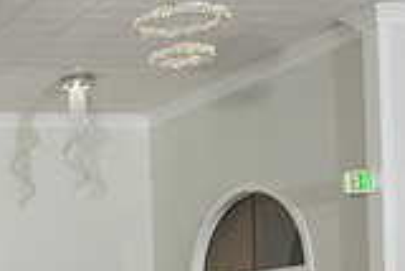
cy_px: 366
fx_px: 980
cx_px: -324
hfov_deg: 18.4
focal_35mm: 87
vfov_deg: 14.9
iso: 500
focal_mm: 24
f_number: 3.5
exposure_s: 1/160
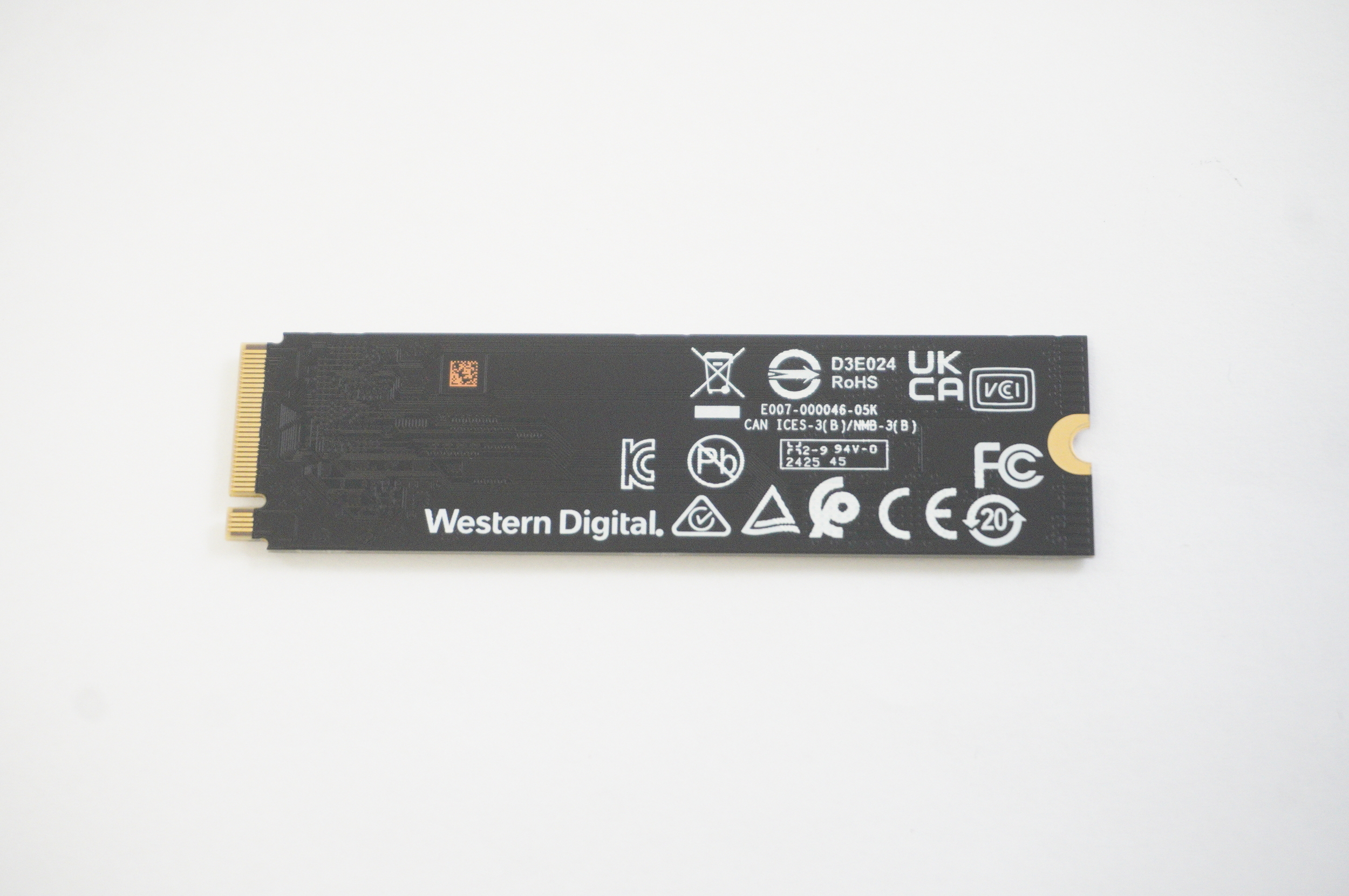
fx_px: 2527
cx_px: 674
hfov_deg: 29.9
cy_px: 448
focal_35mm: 68
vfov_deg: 20.1
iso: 3200
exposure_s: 1/100
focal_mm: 45
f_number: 5.6
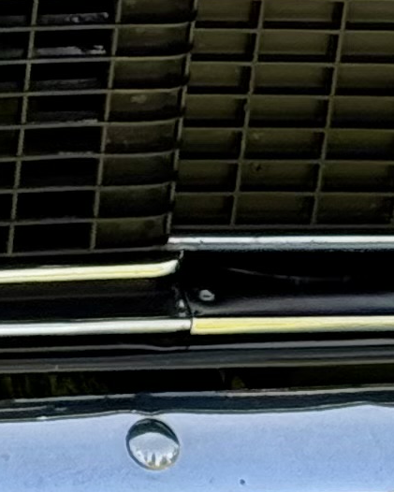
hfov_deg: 4.1
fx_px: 5231
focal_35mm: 359
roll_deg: +0.8
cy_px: -862
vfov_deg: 5.2
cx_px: -985
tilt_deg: -20.3
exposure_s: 1/553
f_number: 1.78
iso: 80
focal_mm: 6.76
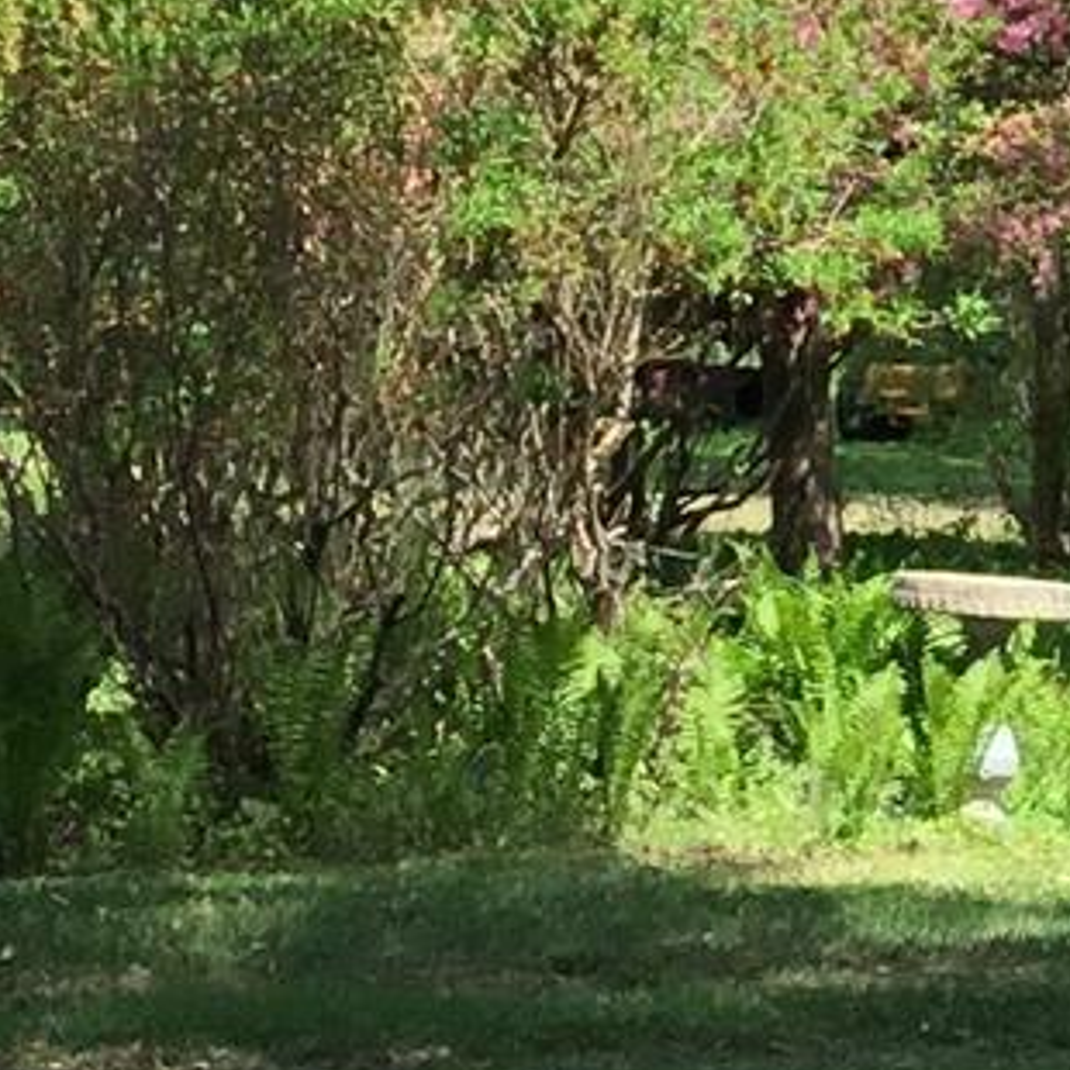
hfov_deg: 9.2
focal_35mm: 181
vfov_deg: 9.6
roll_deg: -1.3
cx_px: 1923
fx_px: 6330
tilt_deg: +2.7
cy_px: 183
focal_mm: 3.3
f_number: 2.4
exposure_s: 1/754
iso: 25
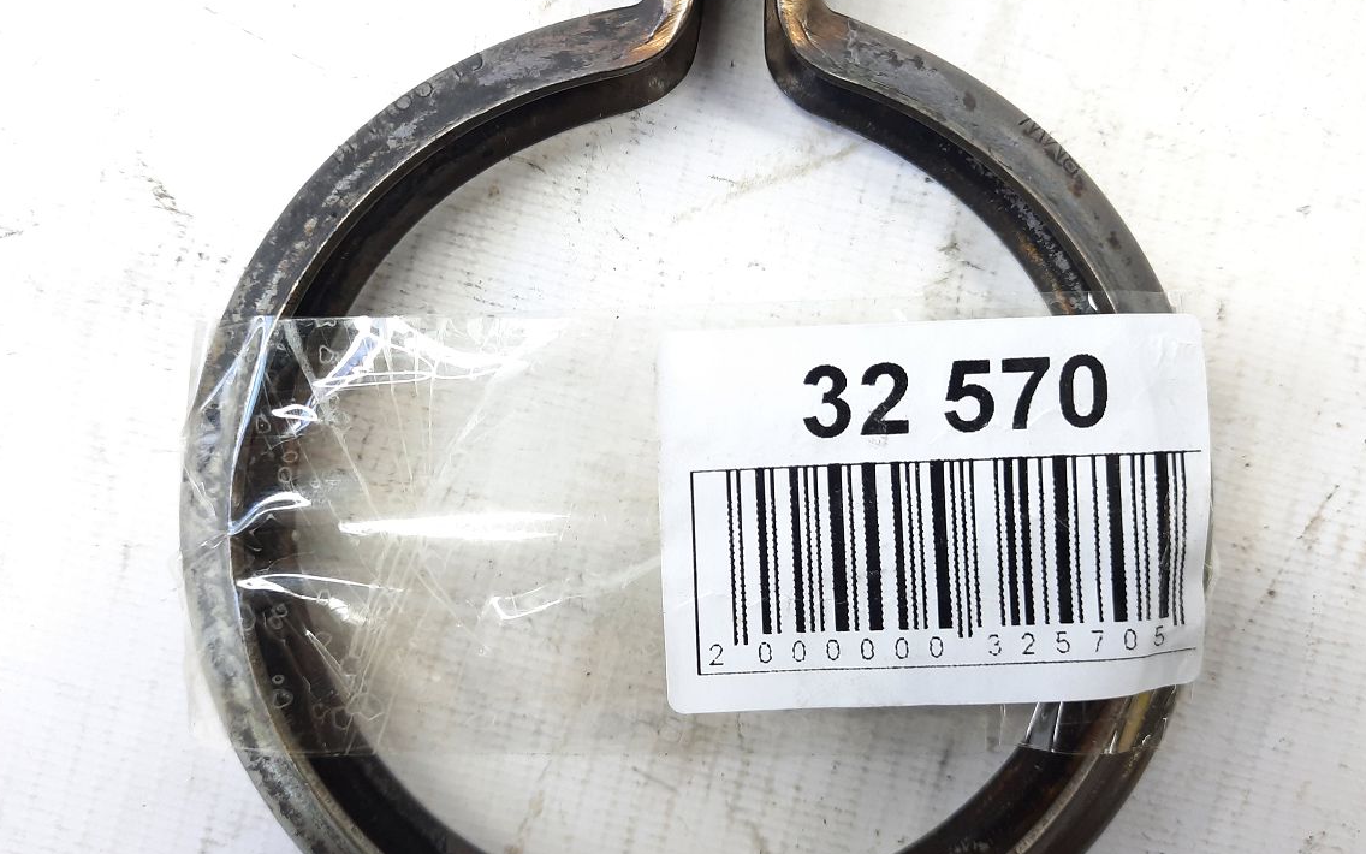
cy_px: 408
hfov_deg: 66.5
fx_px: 1042
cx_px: 706
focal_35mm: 28
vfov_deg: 44.5
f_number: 2
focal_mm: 4.6
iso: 160
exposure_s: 1/50
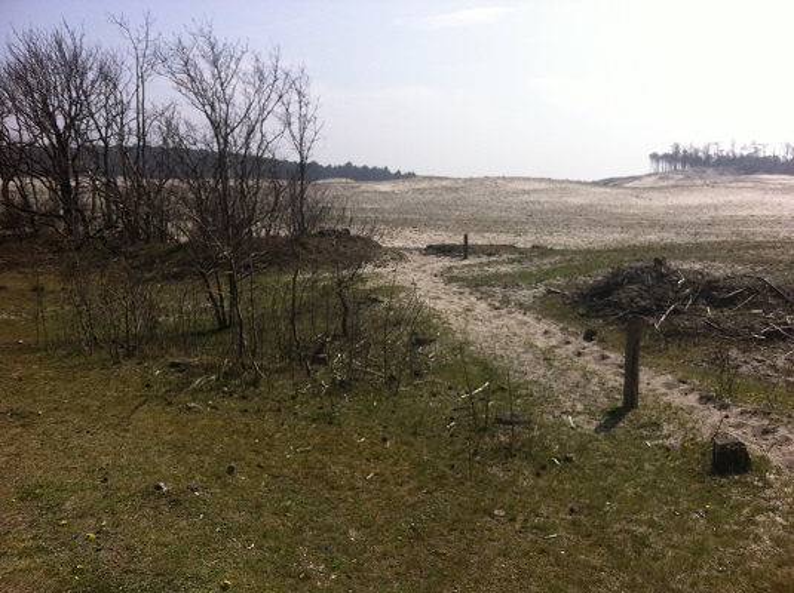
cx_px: 397
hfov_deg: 52.7
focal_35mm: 35
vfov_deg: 40.6
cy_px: 296
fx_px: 802
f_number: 2.8
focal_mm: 3.85
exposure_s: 1/2011
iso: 80
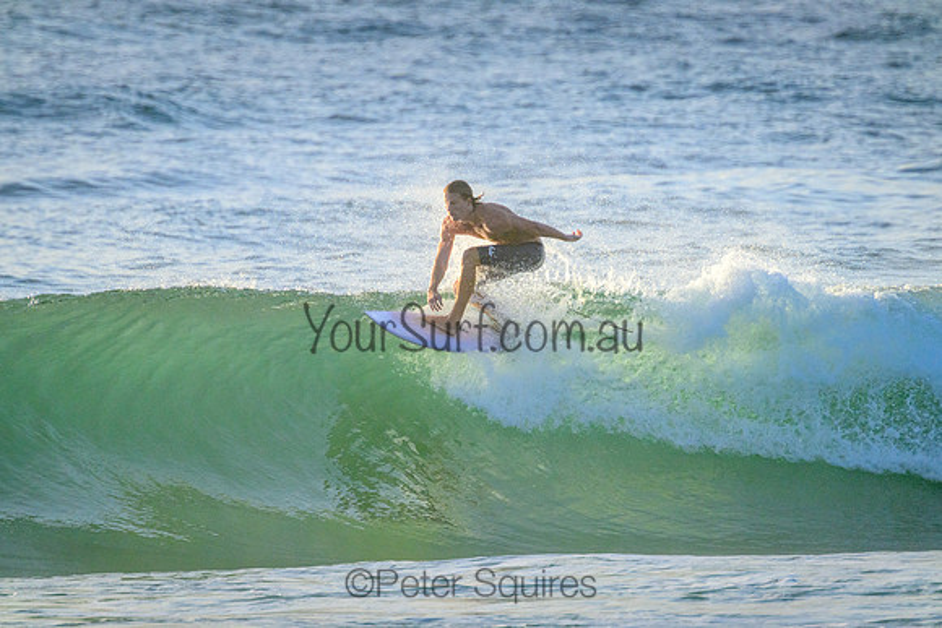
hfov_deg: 2.6
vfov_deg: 1.7
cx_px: 471
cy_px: 314
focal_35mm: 800
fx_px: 20937
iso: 2000
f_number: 11
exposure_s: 1/2000
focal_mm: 800
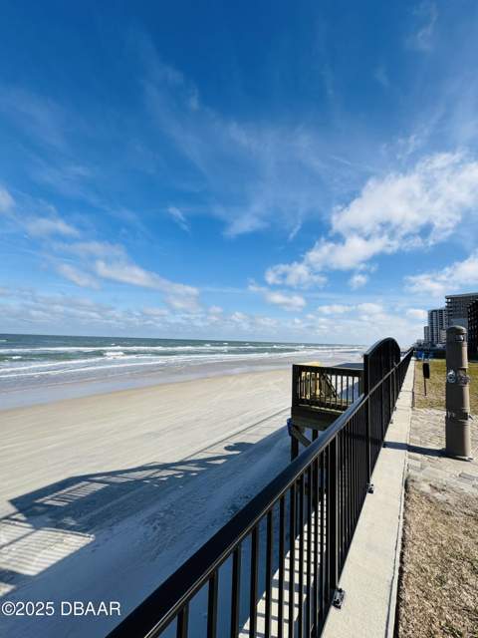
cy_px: 319
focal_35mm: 14
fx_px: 258
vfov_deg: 102.1
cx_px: 239
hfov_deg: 85.7
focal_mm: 2.22
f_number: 2.2
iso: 50
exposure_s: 1/2674
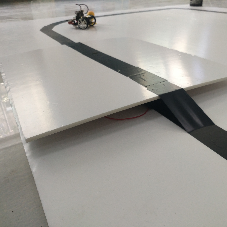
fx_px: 237
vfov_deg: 51.1
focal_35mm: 32
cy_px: 113
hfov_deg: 50.8
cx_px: 135
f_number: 2.2
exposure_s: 1/33
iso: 200
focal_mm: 4.73
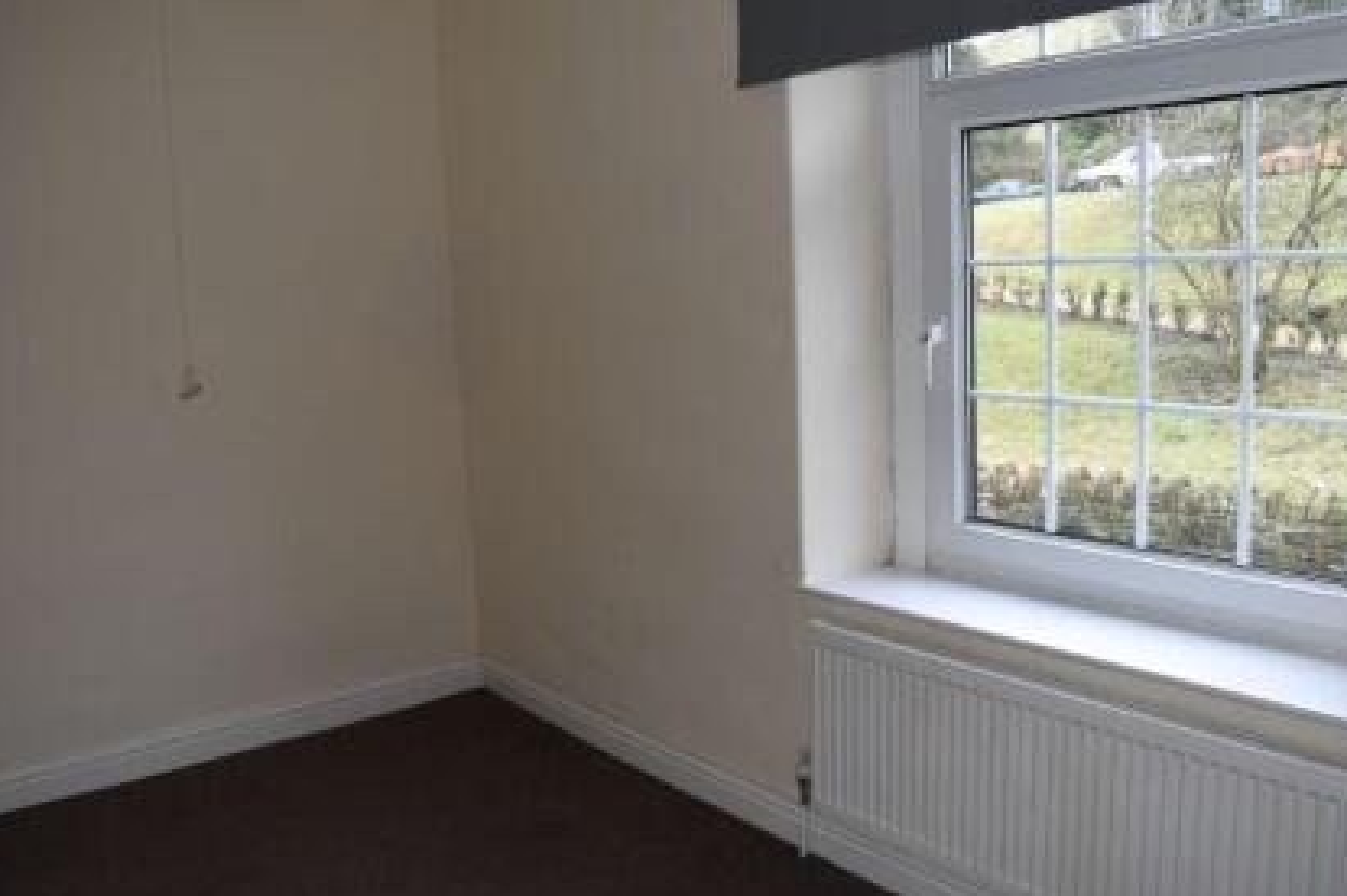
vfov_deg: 42.3
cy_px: 437
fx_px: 1159
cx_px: 685
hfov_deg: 60.3
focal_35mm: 31
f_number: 5
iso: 800
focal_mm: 18
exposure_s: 1/80
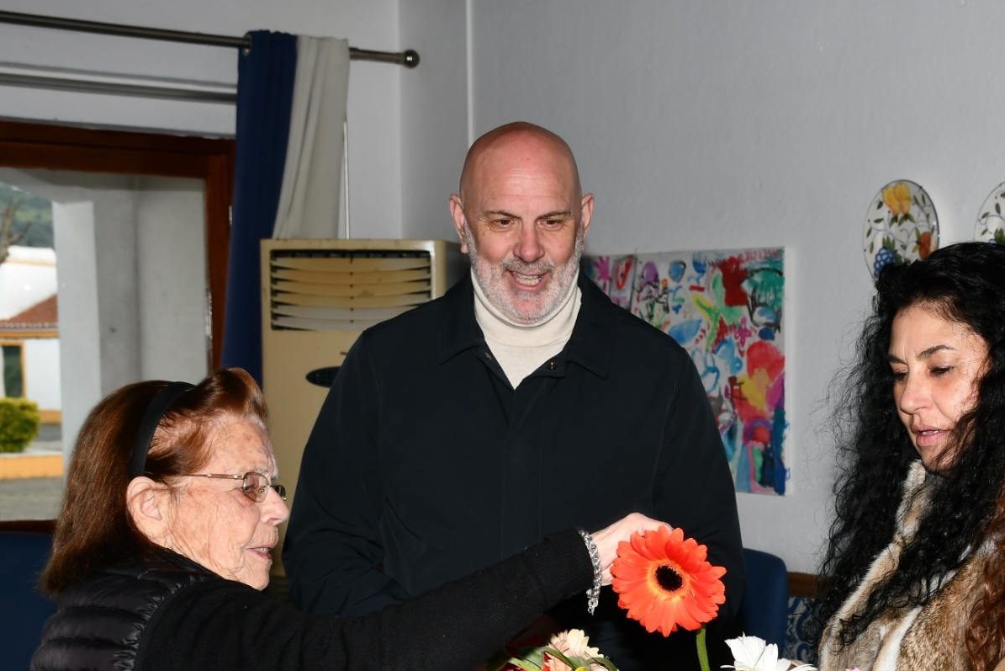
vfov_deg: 16.5
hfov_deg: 24.6
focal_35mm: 82
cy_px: 534
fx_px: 2289
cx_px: 699
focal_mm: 34
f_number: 6.3
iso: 200
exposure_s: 1/60
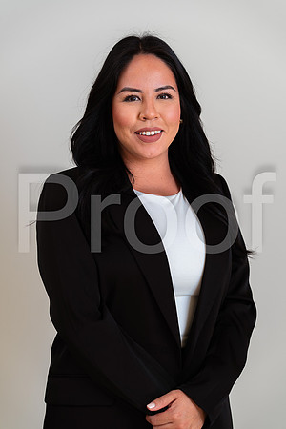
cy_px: 214
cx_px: 143
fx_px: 1013
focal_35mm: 85
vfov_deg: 23.9
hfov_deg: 16.1
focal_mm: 85
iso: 50
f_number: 2.8
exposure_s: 1/160
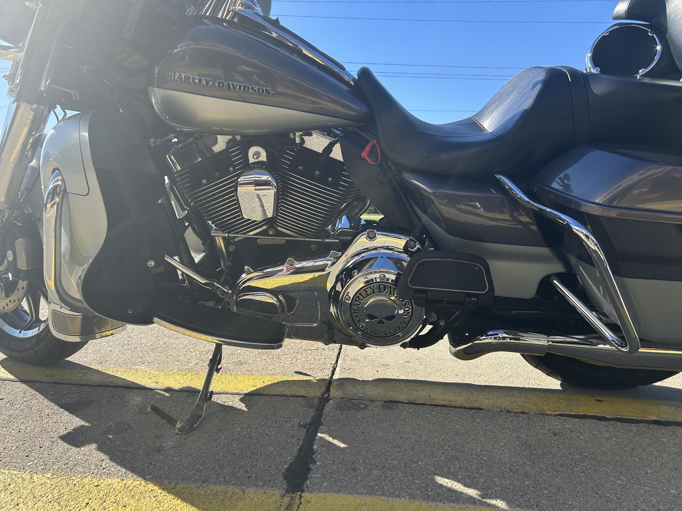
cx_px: 341
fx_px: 512
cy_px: 256
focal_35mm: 26
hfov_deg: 67.3
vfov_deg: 53.1
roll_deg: -1.8
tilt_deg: -5.8
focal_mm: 5.7
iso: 50
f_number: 1.5
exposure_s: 1/2008
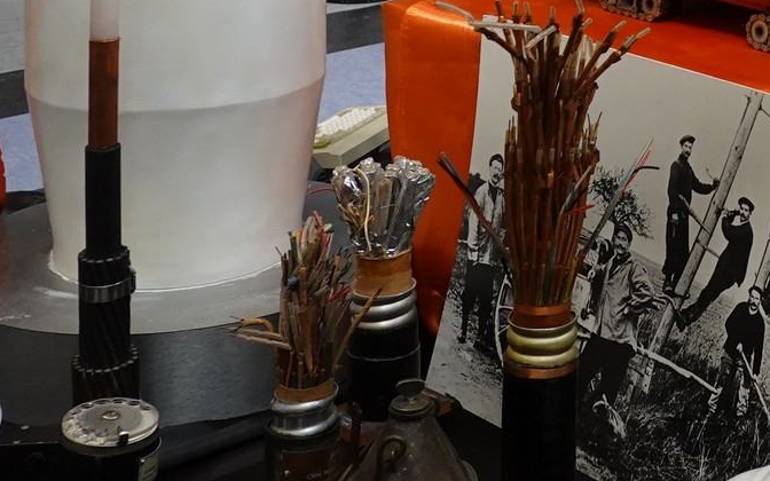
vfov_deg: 14.1
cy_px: -265
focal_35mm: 86
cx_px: 799
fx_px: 1805
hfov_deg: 23.0
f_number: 2.8
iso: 500
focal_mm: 9
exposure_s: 1/250
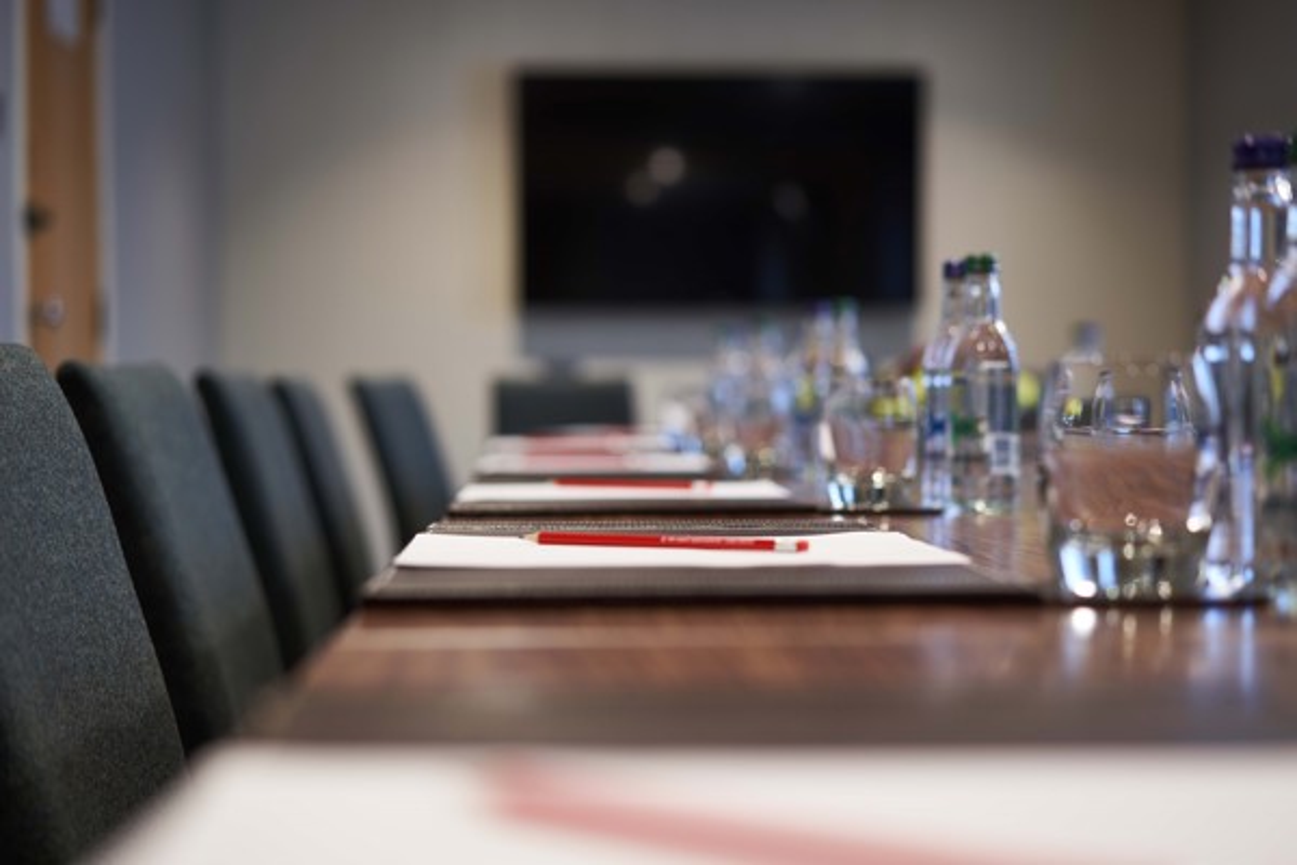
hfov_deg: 36.2
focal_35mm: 55
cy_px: 432
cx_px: 648
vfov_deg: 24.6
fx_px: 1981
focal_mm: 55
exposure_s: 1/40
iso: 200
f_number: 2.2
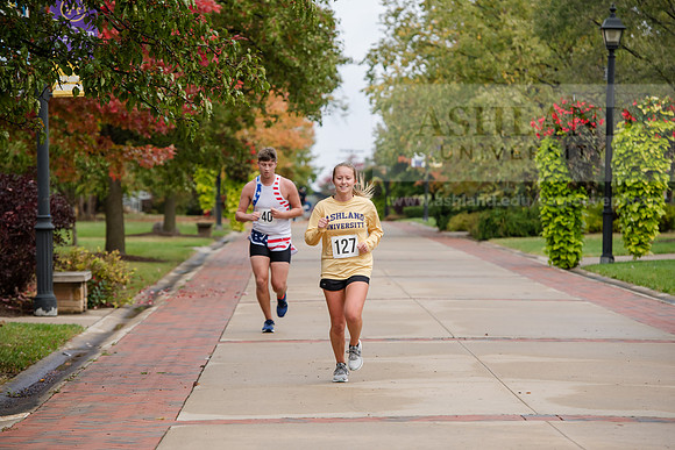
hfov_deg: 13.7
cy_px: 225
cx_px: 338
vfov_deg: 9.2
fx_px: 2813
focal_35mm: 150
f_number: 5
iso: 500
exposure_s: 1/500
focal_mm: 150
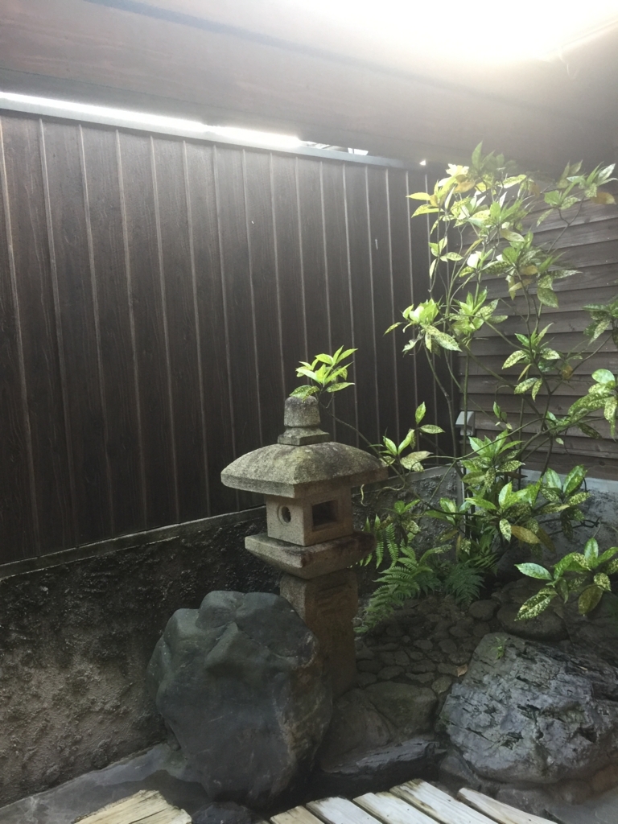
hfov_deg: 48.2
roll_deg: +2.6
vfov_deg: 61.7
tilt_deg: -2.2
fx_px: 690
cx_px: 309
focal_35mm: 29
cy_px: 412
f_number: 2.2
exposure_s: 1/15
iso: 64
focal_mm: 4.15
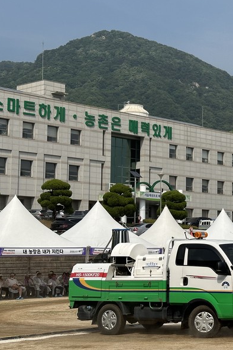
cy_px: 159
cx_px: 280
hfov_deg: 16.2
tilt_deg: +7.2
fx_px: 787
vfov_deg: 25.1
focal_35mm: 81
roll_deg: +0.7
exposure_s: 1/8197
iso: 64
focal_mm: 6.86
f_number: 1.78
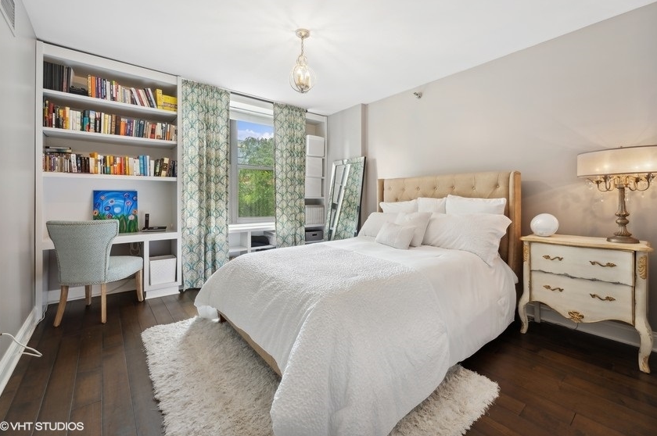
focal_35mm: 15
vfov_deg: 77.1
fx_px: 273
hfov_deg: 100.4
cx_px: 341
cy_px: 206
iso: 100
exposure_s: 1/3.33
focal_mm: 14
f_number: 10
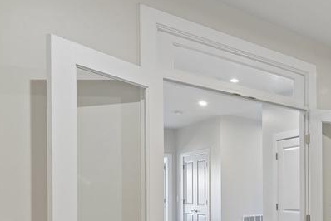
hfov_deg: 42.1
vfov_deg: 34.8
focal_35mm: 36
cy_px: 200
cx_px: 363
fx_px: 331
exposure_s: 1/10
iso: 400
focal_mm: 14
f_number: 8
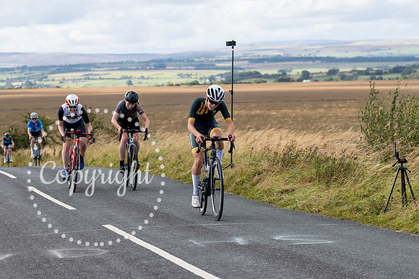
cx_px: 205
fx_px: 1479
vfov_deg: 10.8
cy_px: 68
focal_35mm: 127
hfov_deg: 16.1
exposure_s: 1/800
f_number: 4
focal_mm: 70
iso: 100
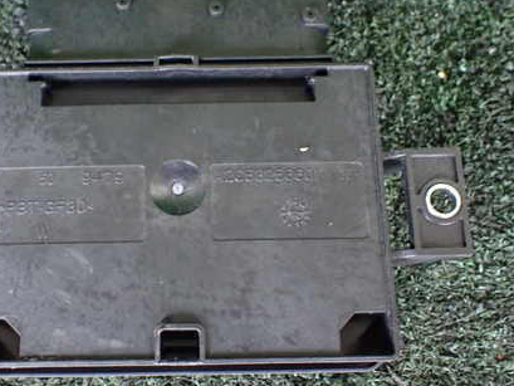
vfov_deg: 32.9
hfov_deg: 42.6
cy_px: 177
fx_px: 654
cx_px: 189
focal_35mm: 44
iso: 1000
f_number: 2.3
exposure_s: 1/30
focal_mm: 5.4
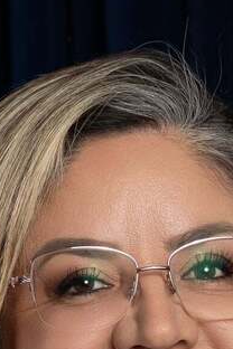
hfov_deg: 4.9
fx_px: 2708
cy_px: 455
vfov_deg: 7.3
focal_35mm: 279
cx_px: 97
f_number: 8
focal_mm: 85
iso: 100
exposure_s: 1/200
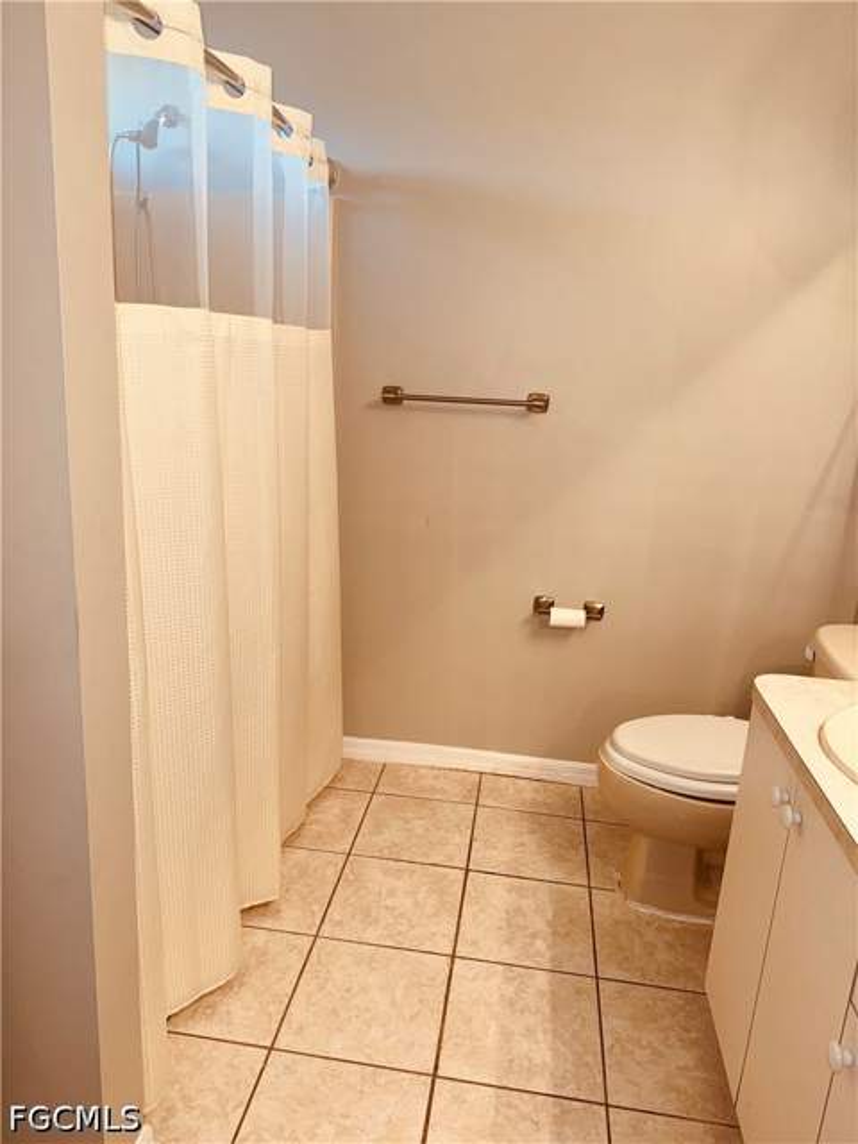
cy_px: 572
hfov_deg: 56.8
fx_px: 793
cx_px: 429
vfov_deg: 71.6
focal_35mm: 24
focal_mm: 6.76
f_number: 1.78
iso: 100
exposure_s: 1/120
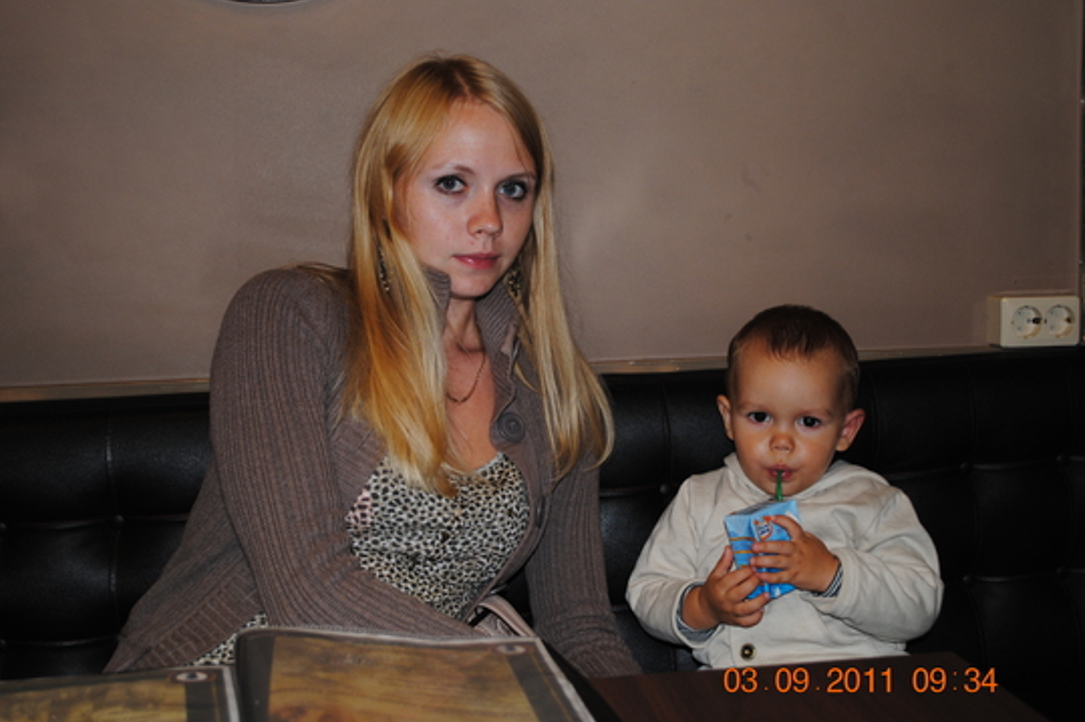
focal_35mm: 46
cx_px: 550
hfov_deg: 42.8
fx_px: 1386
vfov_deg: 29.2
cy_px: 366
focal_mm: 30
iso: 200
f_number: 4.5
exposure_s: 1/60
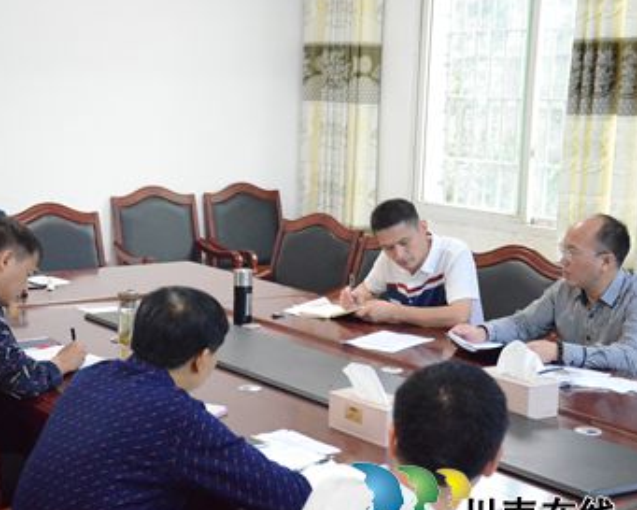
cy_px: 290
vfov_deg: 21.9
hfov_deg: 27.0
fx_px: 1320
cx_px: 217
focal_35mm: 70
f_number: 4.5
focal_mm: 34
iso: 6400
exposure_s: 1/80
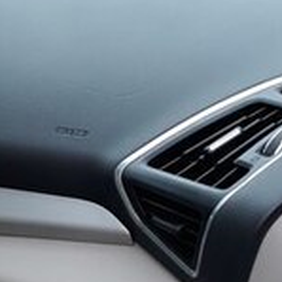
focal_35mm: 106
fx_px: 977
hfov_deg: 13.5
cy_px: 351
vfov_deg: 15.7
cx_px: -318
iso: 64
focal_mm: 3.71
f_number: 1.7
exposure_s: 1/100
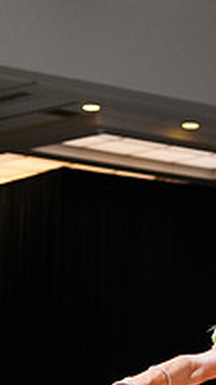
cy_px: 494
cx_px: 350
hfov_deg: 5.8
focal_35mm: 208
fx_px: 2122
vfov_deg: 10.2
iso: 2500
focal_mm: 70
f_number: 4
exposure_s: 1/250
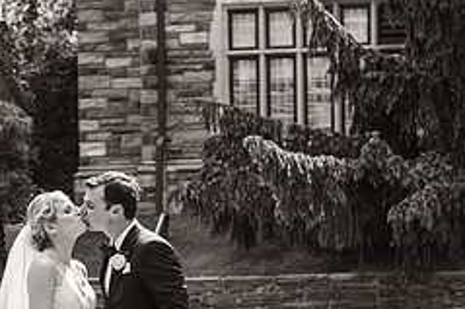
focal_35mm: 170
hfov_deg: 12.0
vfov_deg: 8.0
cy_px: 343
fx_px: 2194
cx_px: 51
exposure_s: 1/2000
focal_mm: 70
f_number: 4.5
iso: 1000
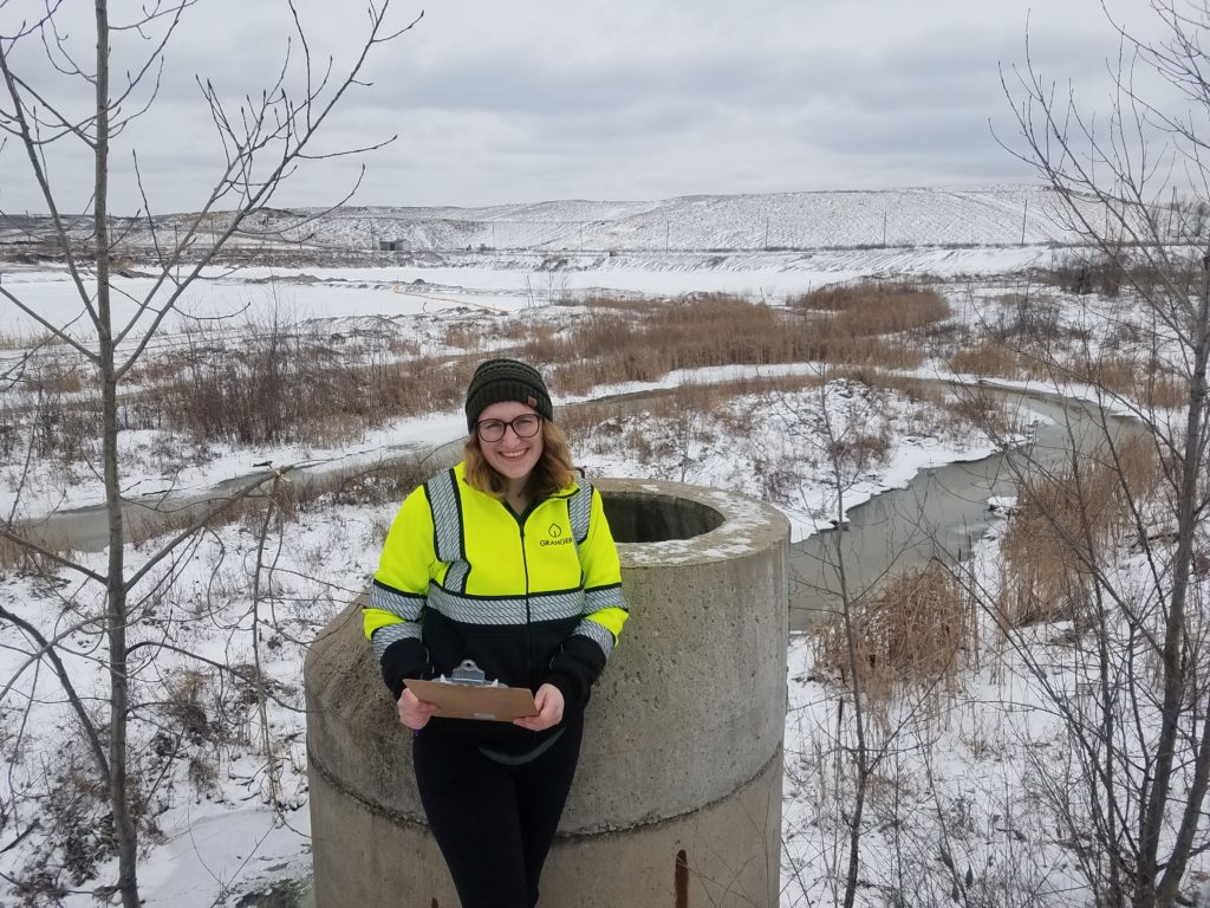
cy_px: 454
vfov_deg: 53.1
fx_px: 909
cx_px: 605
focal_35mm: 26
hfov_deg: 67.3
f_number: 1.7
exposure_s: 1/2640
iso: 40
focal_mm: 4.2
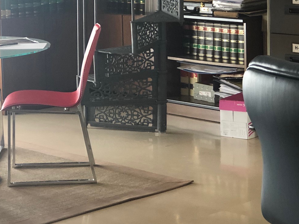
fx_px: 1011
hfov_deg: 16.8
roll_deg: +0.7
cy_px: 10
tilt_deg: -6.3
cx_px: 153
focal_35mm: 117
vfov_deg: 12.5
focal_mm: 6.6
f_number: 2.8
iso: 200
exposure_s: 1/30
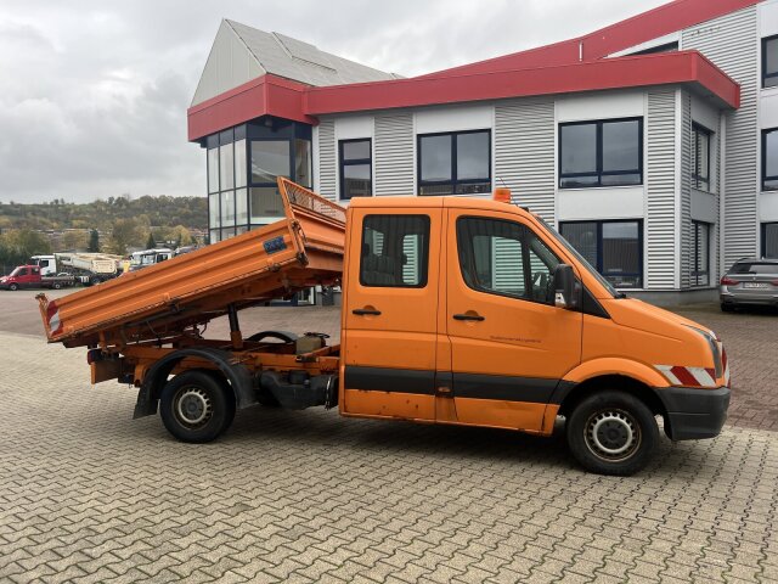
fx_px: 584
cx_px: 389
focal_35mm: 26
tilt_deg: +2.3
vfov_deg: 53.1
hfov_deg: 67.3
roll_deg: +0.0
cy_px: 292
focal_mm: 5.7
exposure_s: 1/431
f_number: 1.5
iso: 50
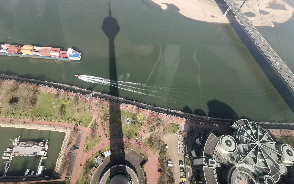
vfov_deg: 67.9
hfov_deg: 94.4
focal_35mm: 17
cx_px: 147
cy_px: 97
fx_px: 136
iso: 50
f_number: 2.2
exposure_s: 1/186
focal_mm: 2.35
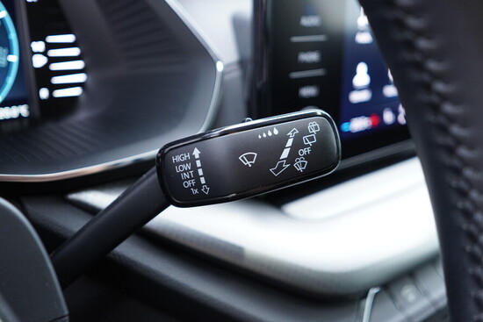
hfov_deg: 53.1
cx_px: 242
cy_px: 161
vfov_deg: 36.9
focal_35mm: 36
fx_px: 483
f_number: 2.8
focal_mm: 24
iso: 640
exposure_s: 1/40
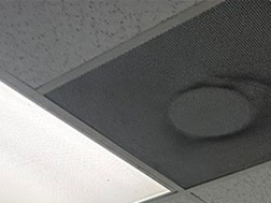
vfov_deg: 10.4
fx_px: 697
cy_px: 643
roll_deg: +1.8
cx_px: 187
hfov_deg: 21.9
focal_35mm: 89
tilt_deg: -10.7
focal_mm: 2.22
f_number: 2.2
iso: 200
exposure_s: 1/120
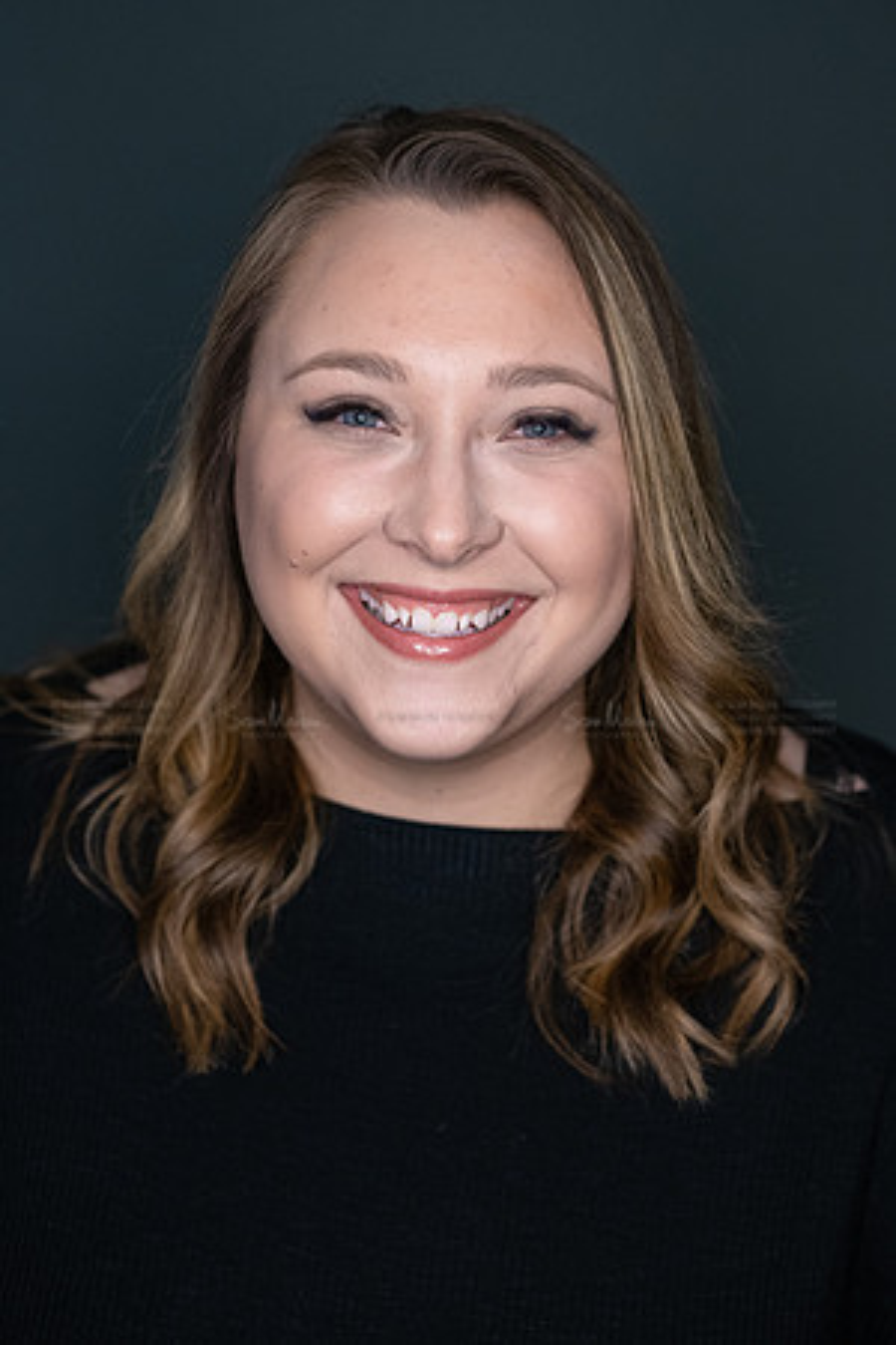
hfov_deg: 16.1
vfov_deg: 23.9
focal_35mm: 85
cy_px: 672
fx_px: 3173
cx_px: 448
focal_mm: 85
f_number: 3.5
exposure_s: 1/400
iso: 2000
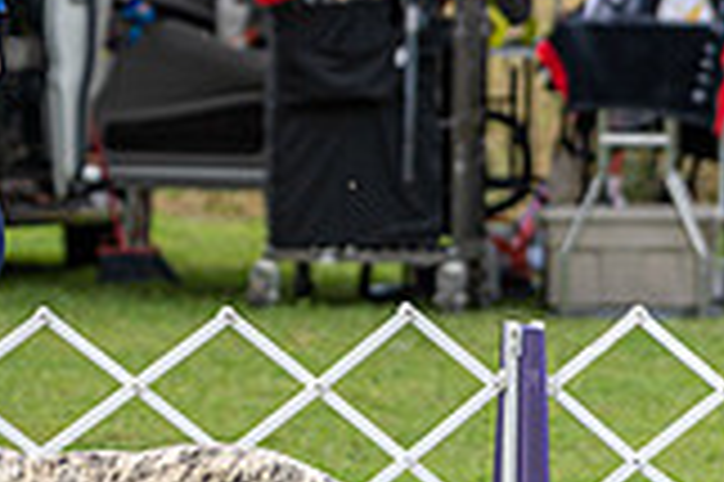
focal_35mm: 585
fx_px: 11753
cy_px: 79
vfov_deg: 2.3
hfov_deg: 3.5
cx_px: 31
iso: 250
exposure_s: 1/1000
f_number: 4
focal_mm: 162
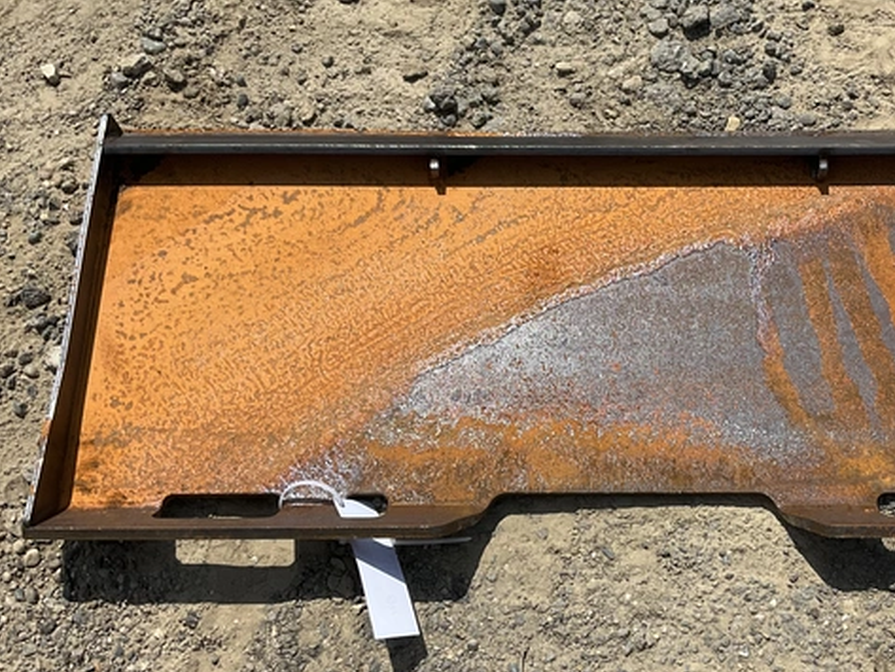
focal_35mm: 46
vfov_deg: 31.5
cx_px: 600
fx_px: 1190
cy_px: 363
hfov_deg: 40.7
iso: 25
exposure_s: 1/3125
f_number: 1.8
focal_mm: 3
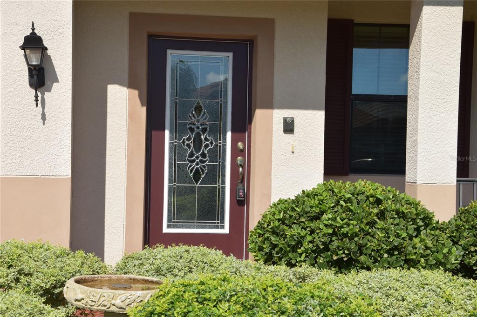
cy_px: 158
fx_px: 894
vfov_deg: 20.1
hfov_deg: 29.9
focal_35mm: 68
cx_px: 238
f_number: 11
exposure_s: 1/200
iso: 100
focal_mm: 45
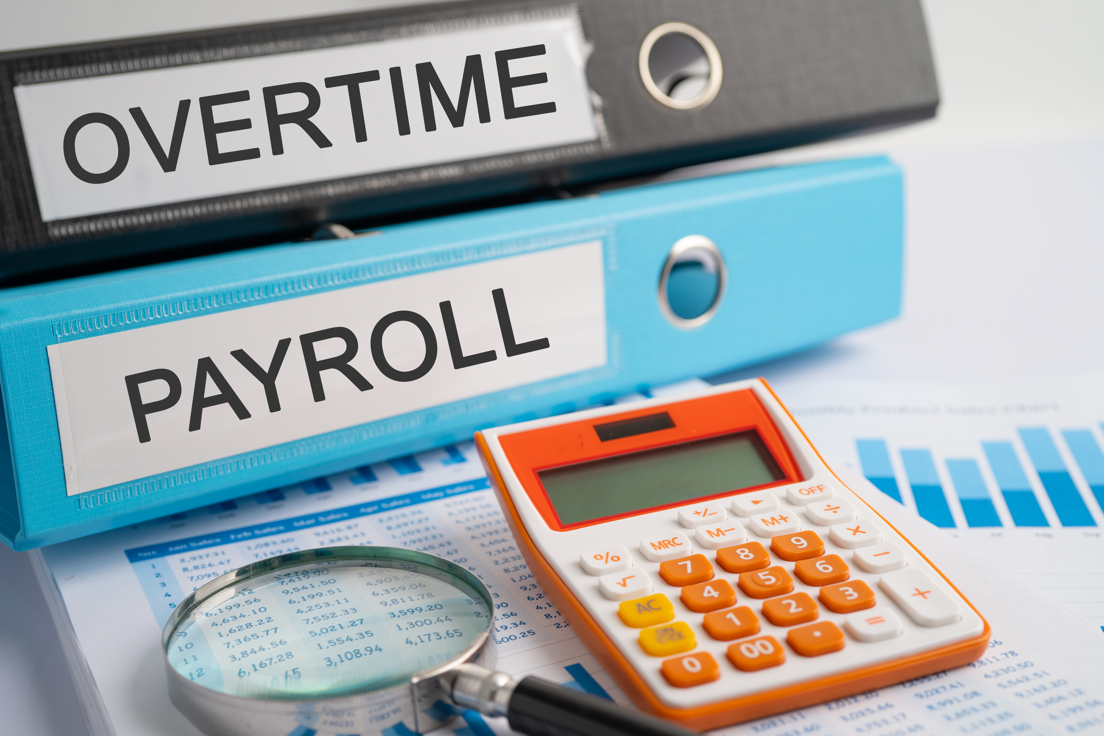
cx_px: 517
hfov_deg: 36.9
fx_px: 1656
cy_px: 393
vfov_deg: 25.1
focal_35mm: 54
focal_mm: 50
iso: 100
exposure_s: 1/100
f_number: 5
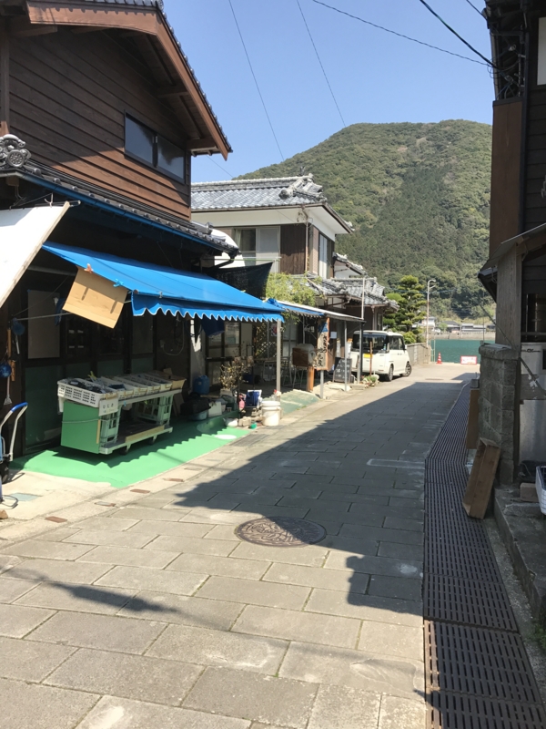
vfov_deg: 63.4
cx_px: 273
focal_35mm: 28
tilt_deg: -3.3
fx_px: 589
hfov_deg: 49.7
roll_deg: -0.1
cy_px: 364
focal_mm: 3.99
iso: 20
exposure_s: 1/1277
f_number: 1.8
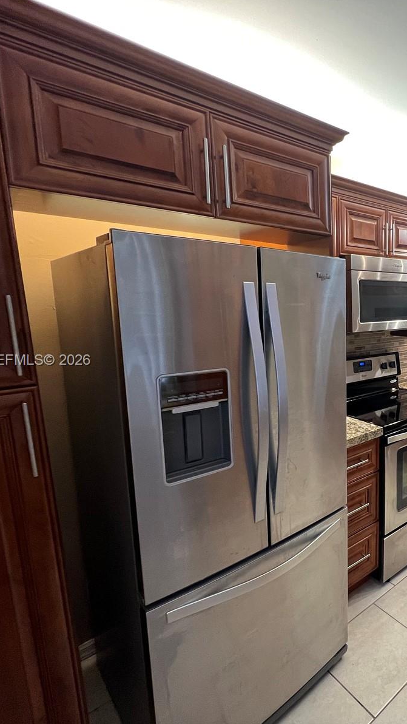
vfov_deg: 89.6
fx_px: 365
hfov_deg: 49.9
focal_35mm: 19
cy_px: 361
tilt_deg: -8.8
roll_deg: -0.3
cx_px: 387
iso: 200
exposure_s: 1/60
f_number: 1.8
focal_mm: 1.57
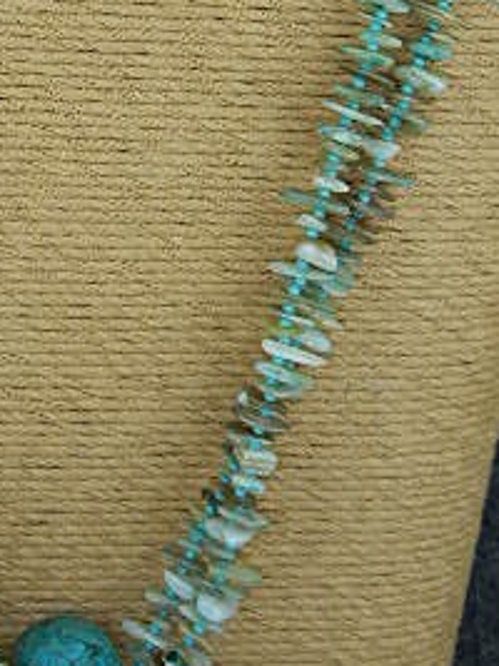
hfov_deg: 20.1
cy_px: 140
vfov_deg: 26.6
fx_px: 1385
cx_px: 62
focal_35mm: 72
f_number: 3.5
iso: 200
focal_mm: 5.4
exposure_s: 1/30
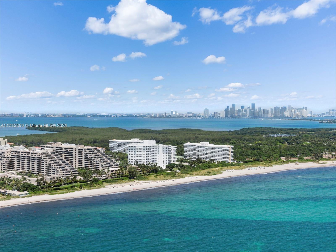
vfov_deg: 30.3
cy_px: 126
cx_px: 168
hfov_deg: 39.7
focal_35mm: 48
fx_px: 466
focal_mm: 8.6
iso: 100
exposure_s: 1/1250
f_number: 3.8
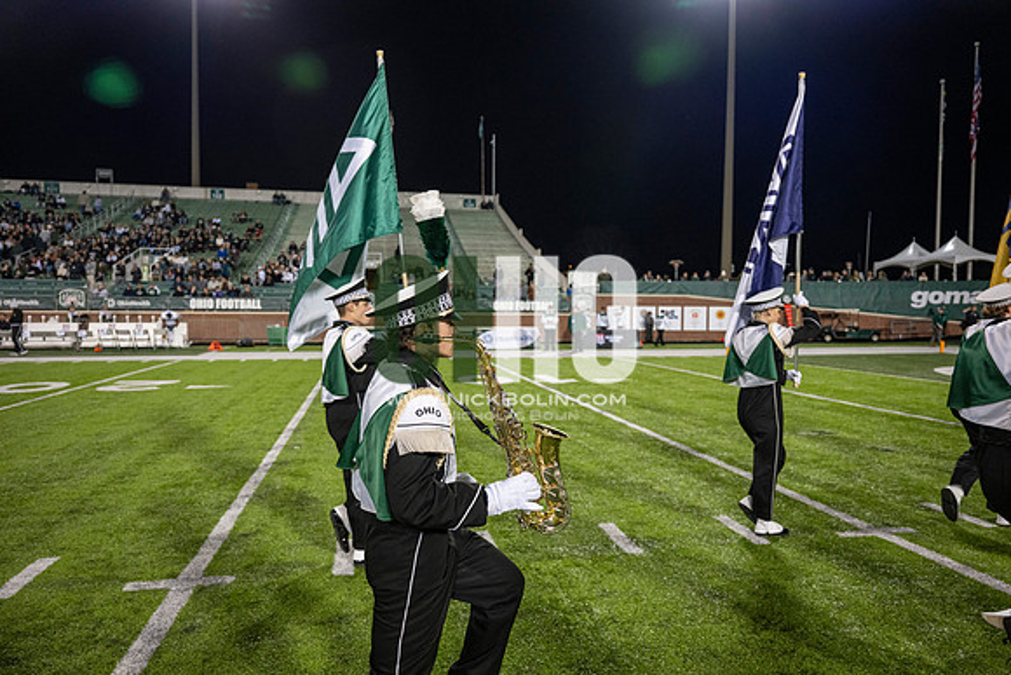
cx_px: 506
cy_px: 338
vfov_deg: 53.2
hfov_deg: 73.7
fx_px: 674
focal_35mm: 24
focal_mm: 24
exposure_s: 1/500
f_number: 3.2
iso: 1250
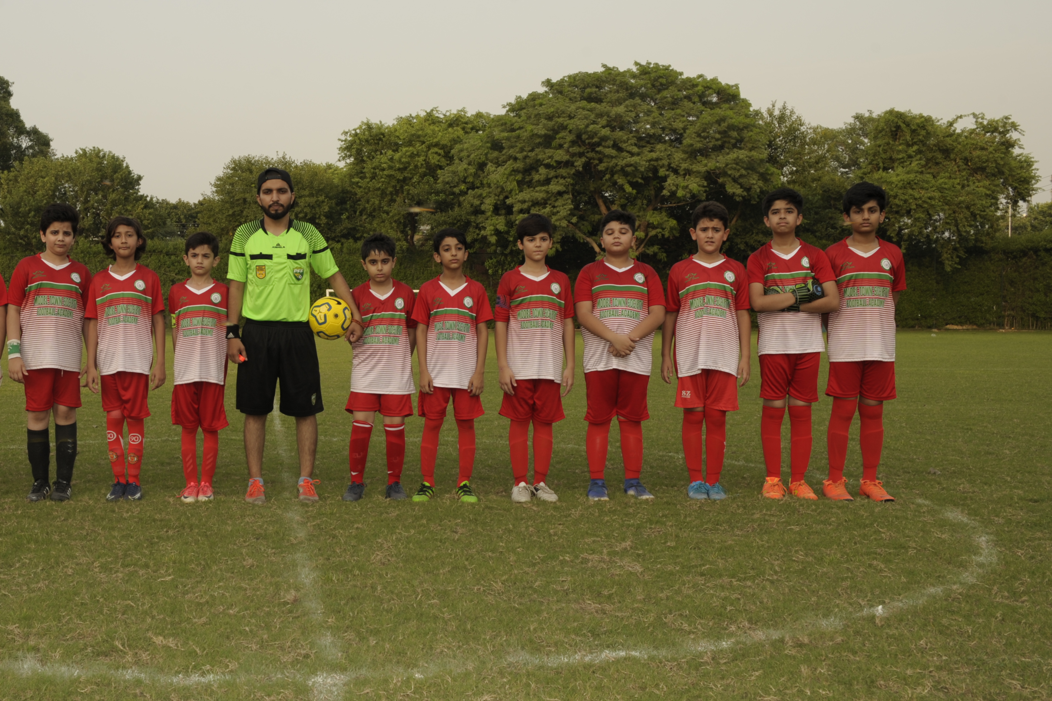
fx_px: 1227
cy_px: 355
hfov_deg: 45.3
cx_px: 304
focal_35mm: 42
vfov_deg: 31.9
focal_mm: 29
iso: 200
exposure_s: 1/160
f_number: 8
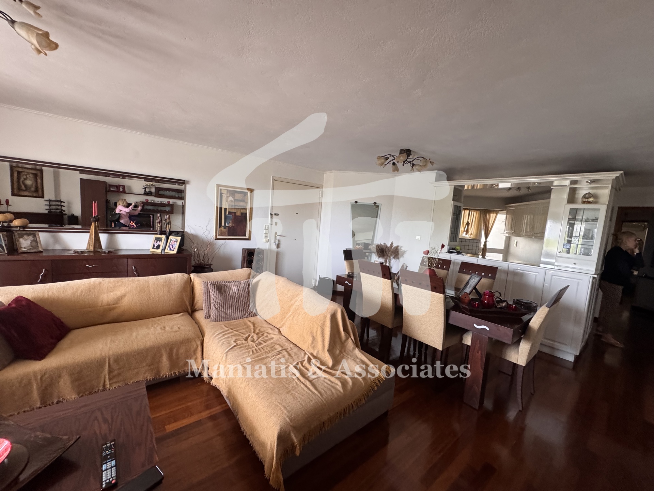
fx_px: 265
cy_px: 246
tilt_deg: -4.3
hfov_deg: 102.1
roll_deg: -4.2
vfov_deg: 85.7
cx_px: 327
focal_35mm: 14
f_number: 2.2
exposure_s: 1/100
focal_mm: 2.22
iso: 320
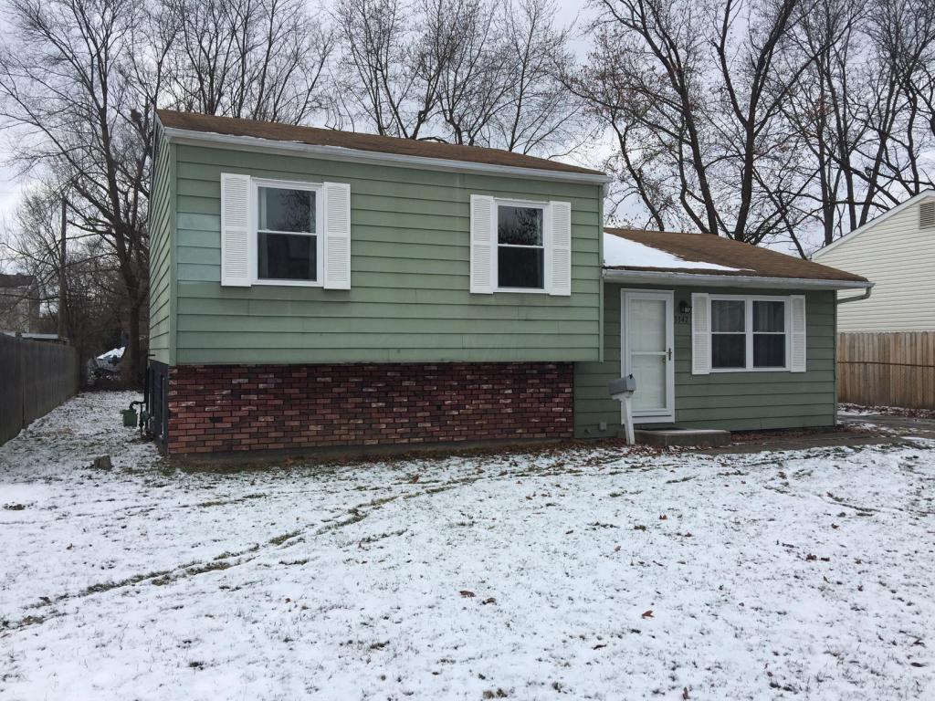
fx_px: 783
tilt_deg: -2.2
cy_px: 350
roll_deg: +0.9
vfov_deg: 48.2
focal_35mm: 29
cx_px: 468
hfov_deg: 61.7
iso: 32
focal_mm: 4.15
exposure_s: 1/1099
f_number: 2.2
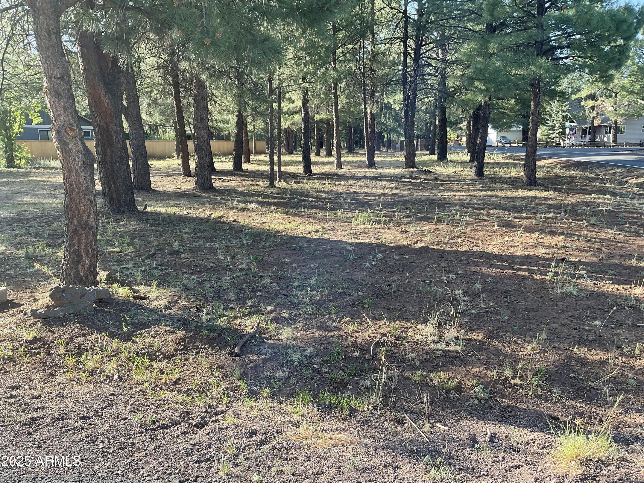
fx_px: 540
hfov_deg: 61.7
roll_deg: +1.0
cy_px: 242
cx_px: 322
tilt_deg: -10.0
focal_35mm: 29
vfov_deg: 48.2
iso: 16
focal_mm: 3
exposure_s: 1/156
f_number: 1.8
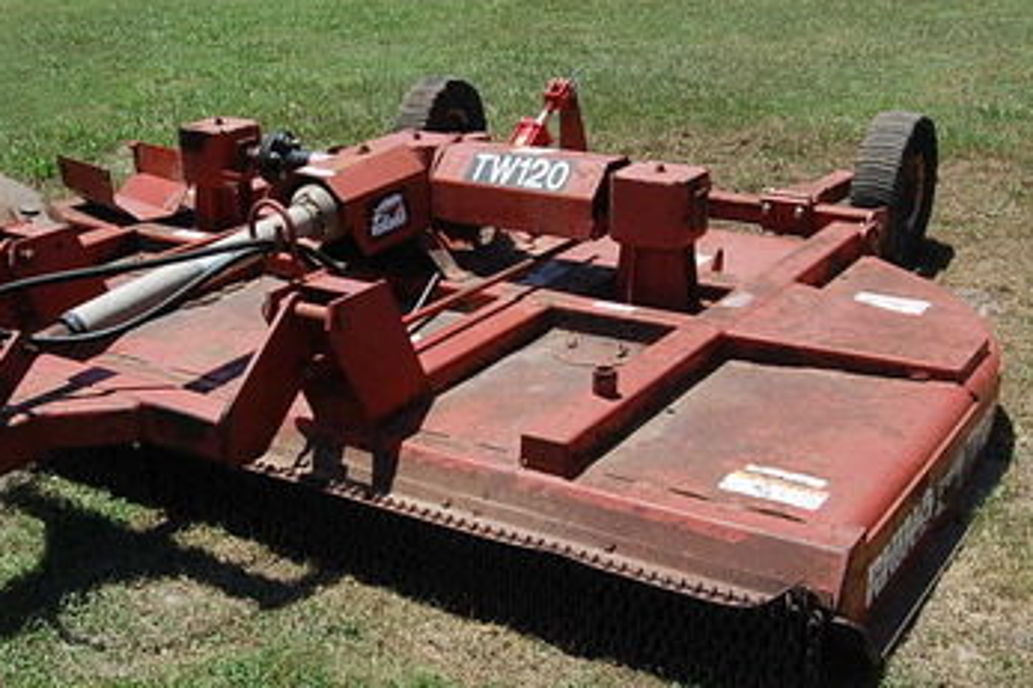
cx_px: 307
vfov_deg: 28.6
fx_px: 1348
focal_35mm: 47
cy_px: 298
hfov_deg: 41.1
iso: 200
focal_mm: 20
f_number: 9
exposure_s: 1/320
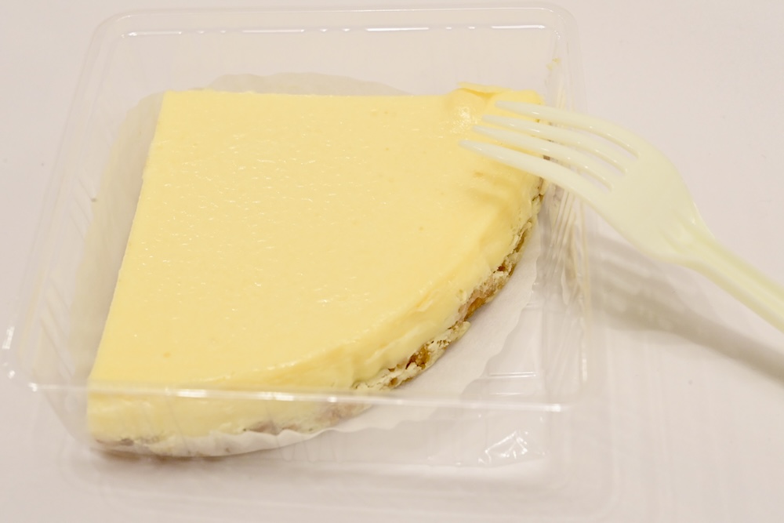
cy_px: 262
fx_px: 1307
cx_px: 392
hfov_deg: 33.4
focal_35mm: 60
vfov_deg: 22.6
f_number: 10
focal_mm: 60
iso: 6400
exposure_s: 1/160
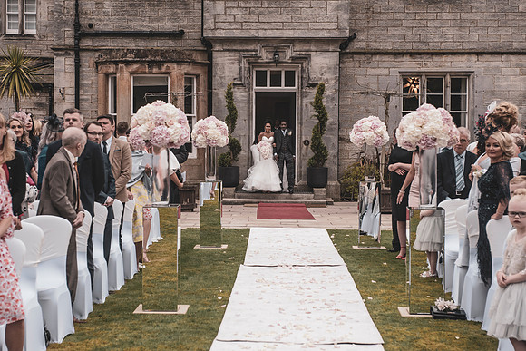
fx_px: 1131
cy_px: 162
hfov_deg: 26.2
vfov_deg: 17.6
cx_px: 238
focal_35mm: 77
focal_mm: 70
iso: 500
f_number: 5.6
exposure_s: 1/1250
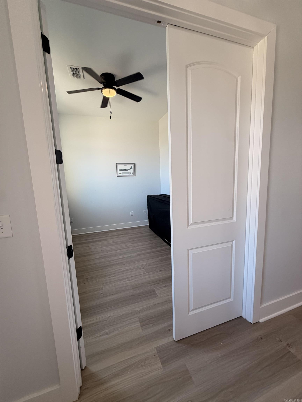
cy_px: 201
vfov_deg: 102.1
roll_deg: +1.9
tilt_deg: -7.8
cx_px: 151
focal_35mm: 14
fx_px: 163
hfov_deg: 85.7
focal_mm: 2.22
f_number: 2.2
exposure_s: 1/120
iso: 125
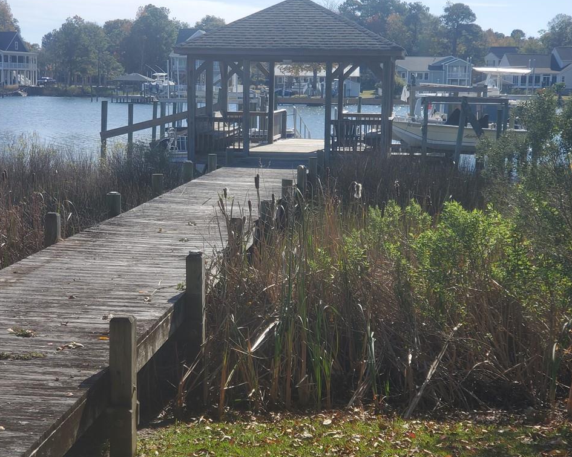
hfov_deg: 34.1
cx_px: 265
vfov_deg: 27.6
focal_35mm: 55
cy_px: 225
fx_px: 931
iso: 50
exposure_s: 1/854
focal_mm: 6
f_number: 2.4
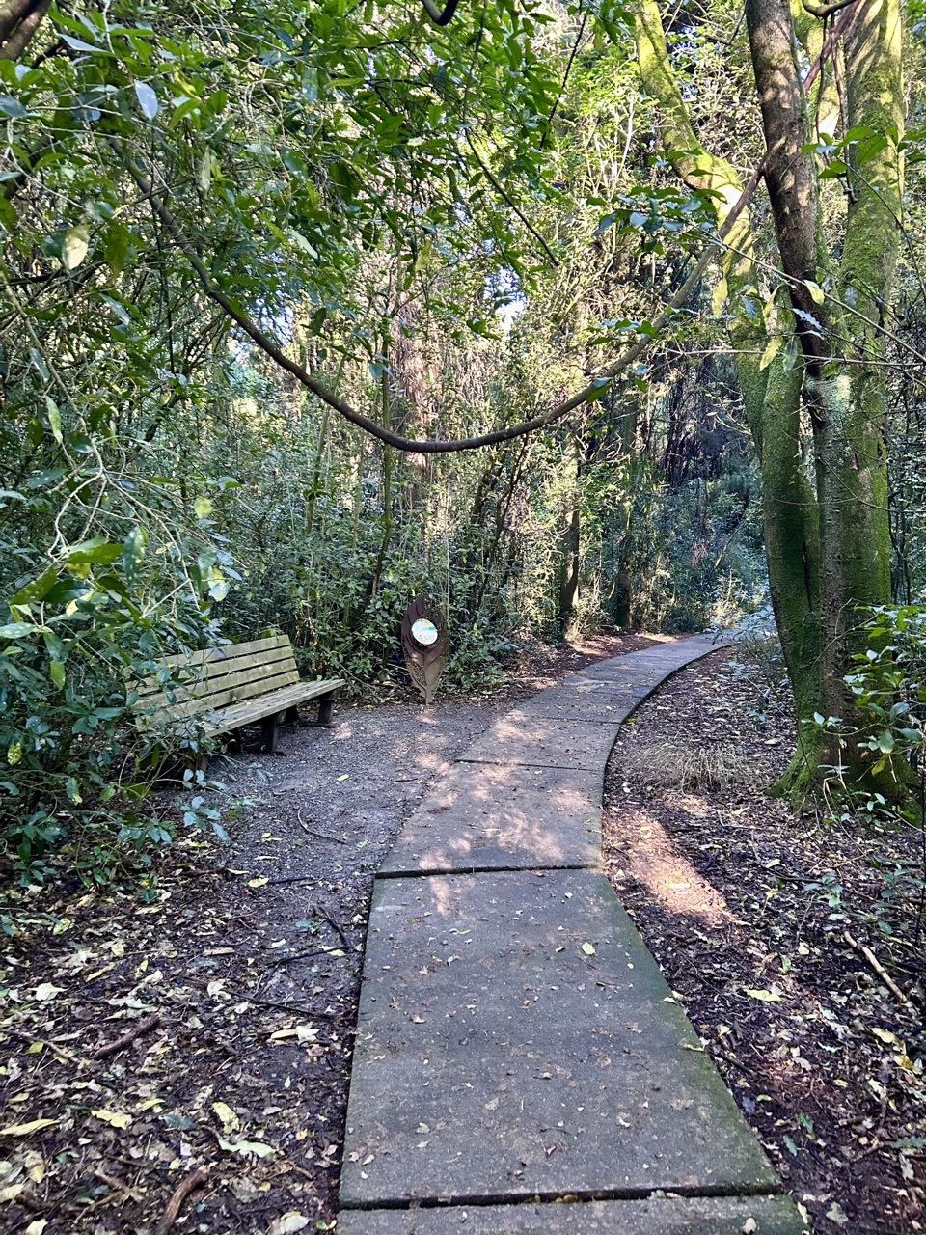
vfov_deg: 67.3
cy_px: 618
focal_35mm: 26
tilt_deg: -3.4
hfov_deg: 53.1
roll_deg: -0.7
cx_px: 463
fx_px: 927
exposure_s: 1/60
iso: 250
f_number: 1.5
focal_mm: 5.7
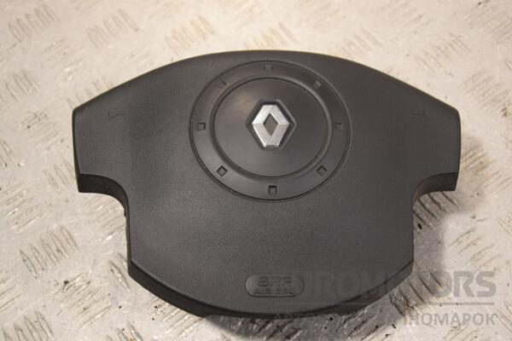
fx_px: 896
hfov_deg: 31.9
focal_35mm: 63
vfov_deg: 21.6
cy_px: 170
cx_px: 256
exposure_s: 1/125
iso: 400
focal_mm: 42
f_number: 5.6
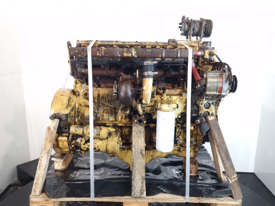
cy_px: 103
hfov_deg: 73.9
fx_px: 183
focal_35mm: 23
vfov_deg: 58.9
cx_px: 138
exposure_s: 1/50
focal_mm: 6.4
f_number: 1.8
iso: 125
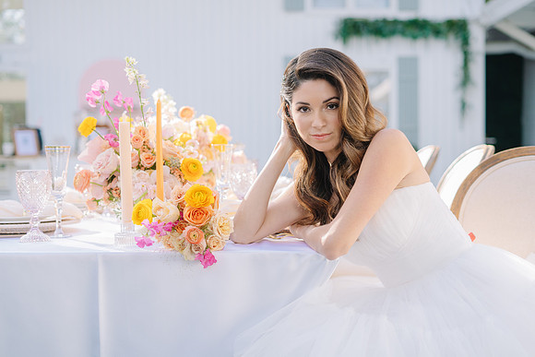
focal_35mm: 50
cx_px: 268
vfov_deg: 27.0
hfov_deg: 39.6
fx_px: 743
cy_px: 178
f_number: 2.5
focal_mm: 50
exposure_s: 1/200
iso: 50
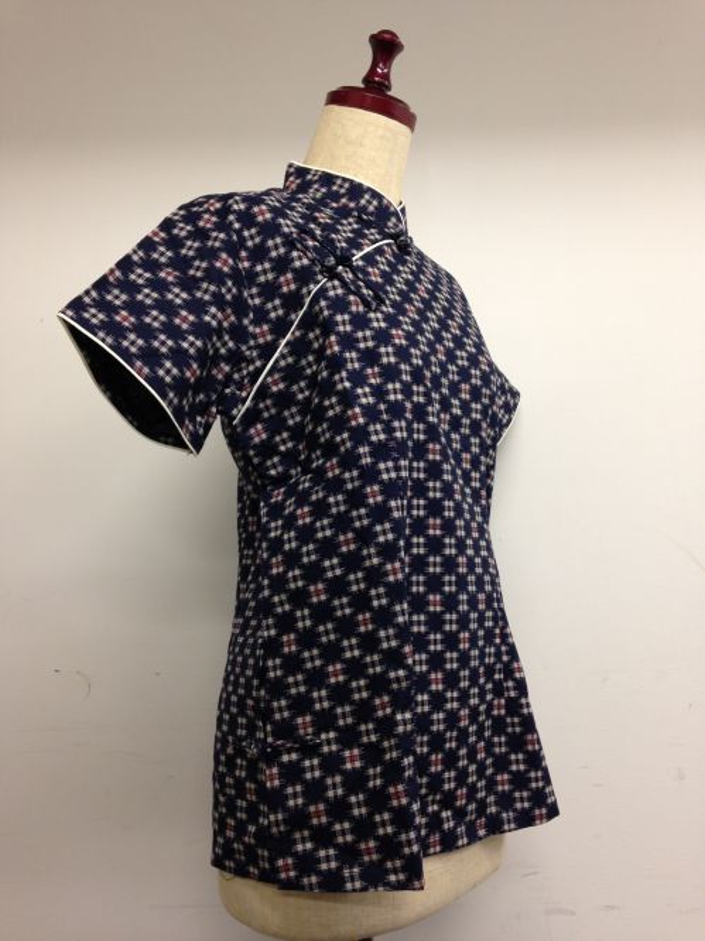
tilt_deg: +4.6
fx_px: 897
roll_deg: +0.9
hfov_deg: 42.9
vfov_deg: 55.4
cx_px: 352
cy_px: 470
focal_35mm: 33
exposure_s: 1/20
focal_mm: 4.12
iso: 64
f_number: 2.4
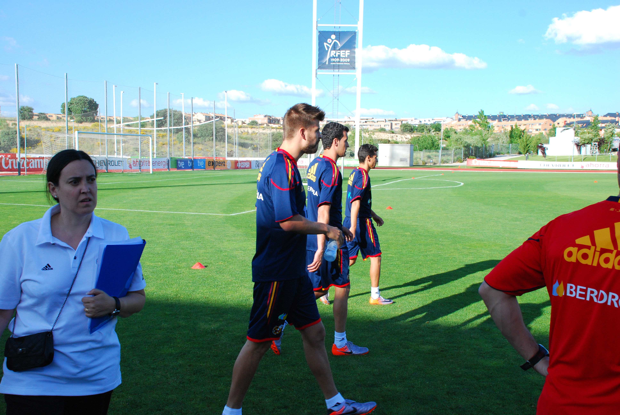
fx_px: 672
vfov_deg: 34.3
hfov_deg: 49.5
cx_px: 310
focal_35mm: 39
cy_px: 208
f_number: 9
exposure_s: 1/320
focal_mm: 26
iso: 400
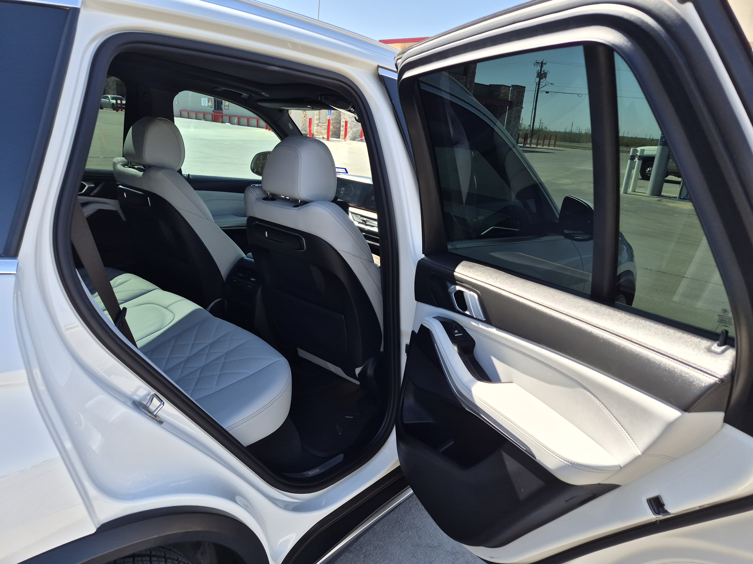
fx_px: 500
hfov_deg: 73.9
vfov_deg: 58.9
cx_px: 376
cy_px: 282
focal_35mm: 23
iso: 80
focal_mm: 5.4
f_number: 1.8
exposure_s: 1/2840
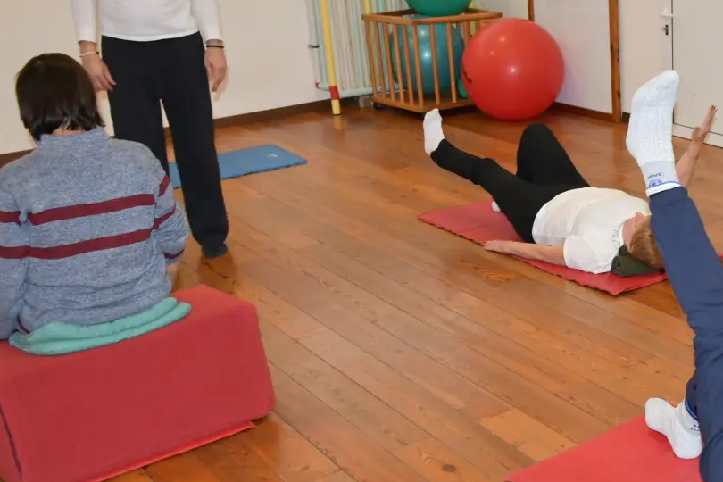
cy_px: 265
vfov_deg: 25.0
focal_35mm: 54
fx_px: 1084
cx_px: 634
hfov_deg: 35.0
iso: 1250
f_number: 3.5
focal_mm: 18
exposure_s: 1/60
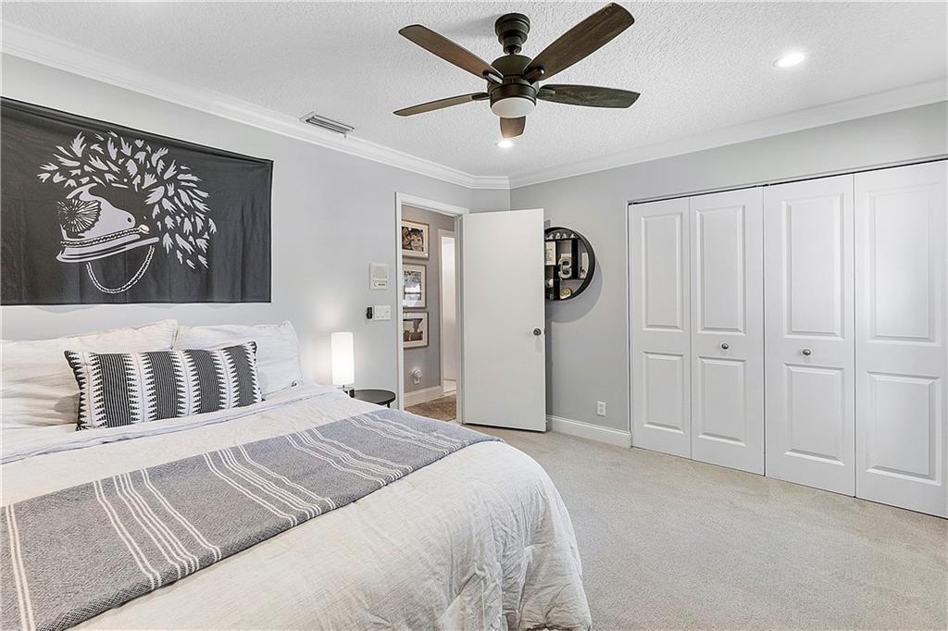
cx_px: 474
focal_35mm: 15
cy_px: 316
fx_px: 395
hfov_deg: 100.4
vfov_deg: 77.3
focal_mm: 10
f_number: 11
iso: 160
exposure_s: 1/2.5
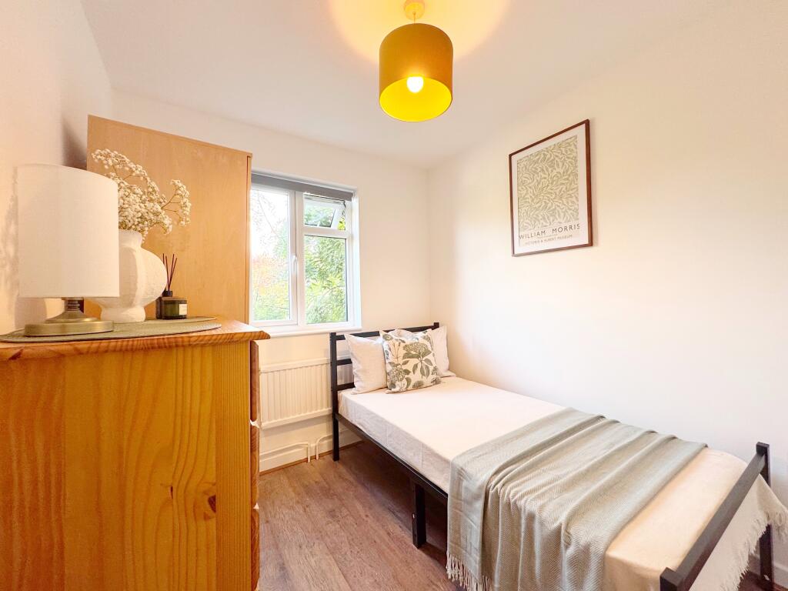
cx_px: 394
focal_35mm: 14
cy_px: 296
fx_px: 319
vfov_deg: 85.7
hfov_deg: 102.1
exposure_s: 1/100
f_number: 2.2
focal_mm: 2.22
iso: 160
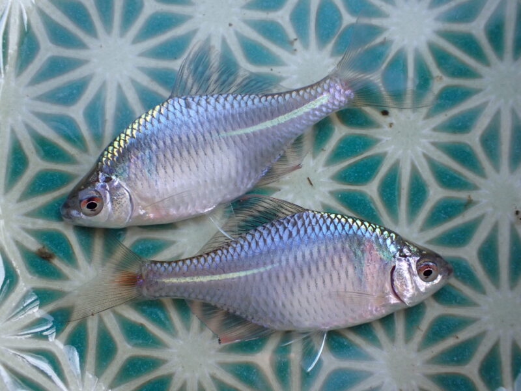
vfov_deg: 39.7
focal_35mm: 36
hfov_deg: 51.4
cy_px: 196
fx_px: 542
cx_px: 260
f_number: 2.5
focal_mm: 6.37
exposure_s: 1/160
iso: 320
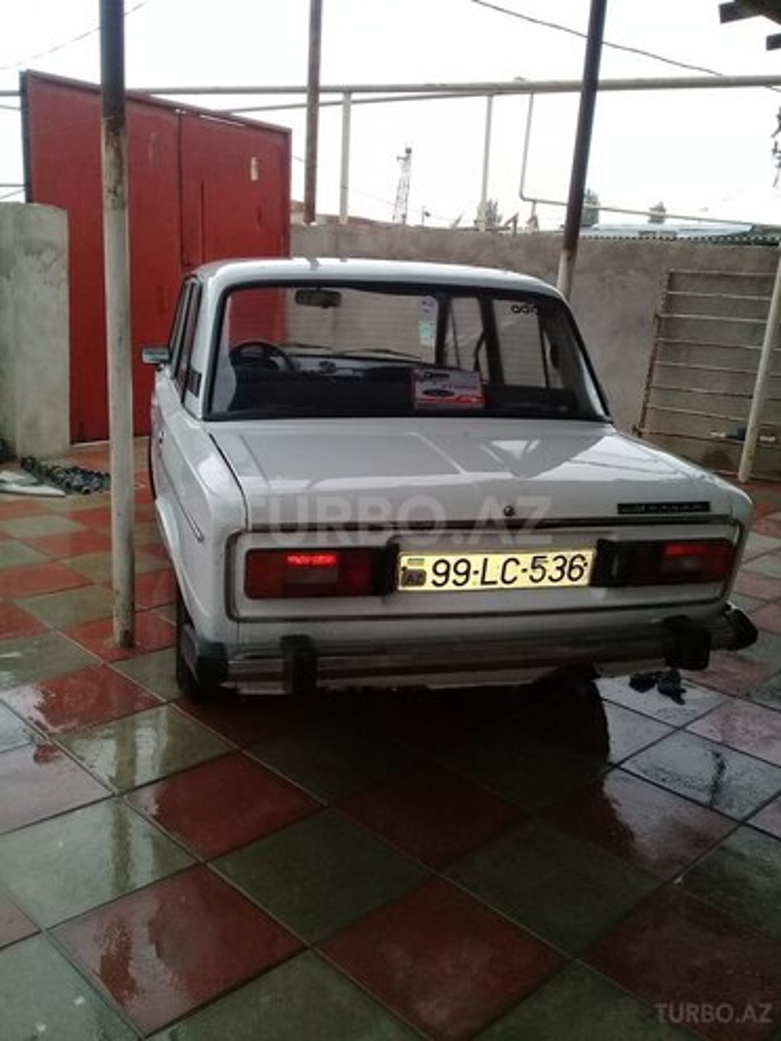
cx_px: 390
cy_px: 520
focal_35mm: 31
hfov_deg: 45.4
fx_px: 933
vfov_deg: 58.4
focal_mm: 3.3
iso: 80
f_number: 2.2
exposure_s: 1/50
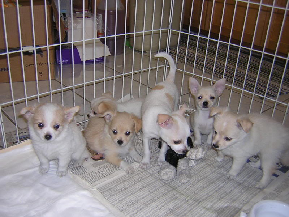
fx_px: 301
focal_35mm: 36
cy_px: 108
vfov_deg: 39.7
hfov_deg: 51.4
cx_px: 144
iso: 100
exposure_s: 1/60.1
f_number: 2.6
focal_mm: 4.7
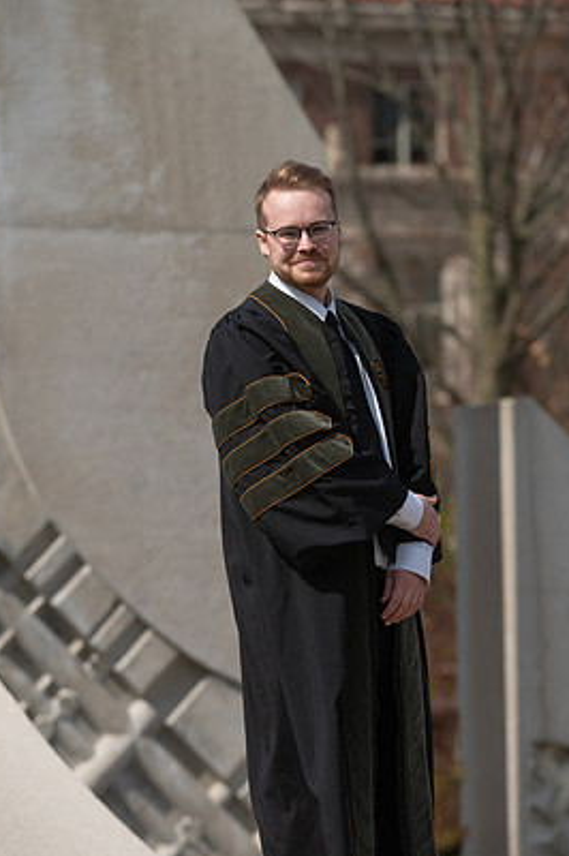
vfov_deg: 10.4
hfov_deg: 7.0
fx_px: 4678
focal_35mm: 197
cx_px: 292
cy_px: 445
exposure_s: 1/800
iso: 125
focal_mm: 175
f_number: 4.5
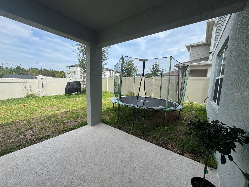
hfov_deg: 102.1
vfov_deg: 85.7
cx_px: 124
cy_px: 94
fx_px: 101
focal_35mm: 14
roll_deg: -2.6
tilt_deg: -7.0
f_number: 2.2
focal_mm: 2.22
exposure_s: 1/1256
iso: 50
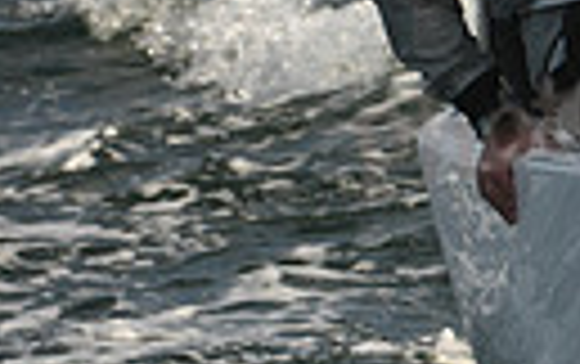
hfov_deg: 1.3
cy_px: 258
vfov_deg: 0.8
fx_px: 25308
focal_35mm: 1599
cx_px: 1218
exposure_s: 1/1600
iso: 320
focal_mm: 350
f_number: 7.1
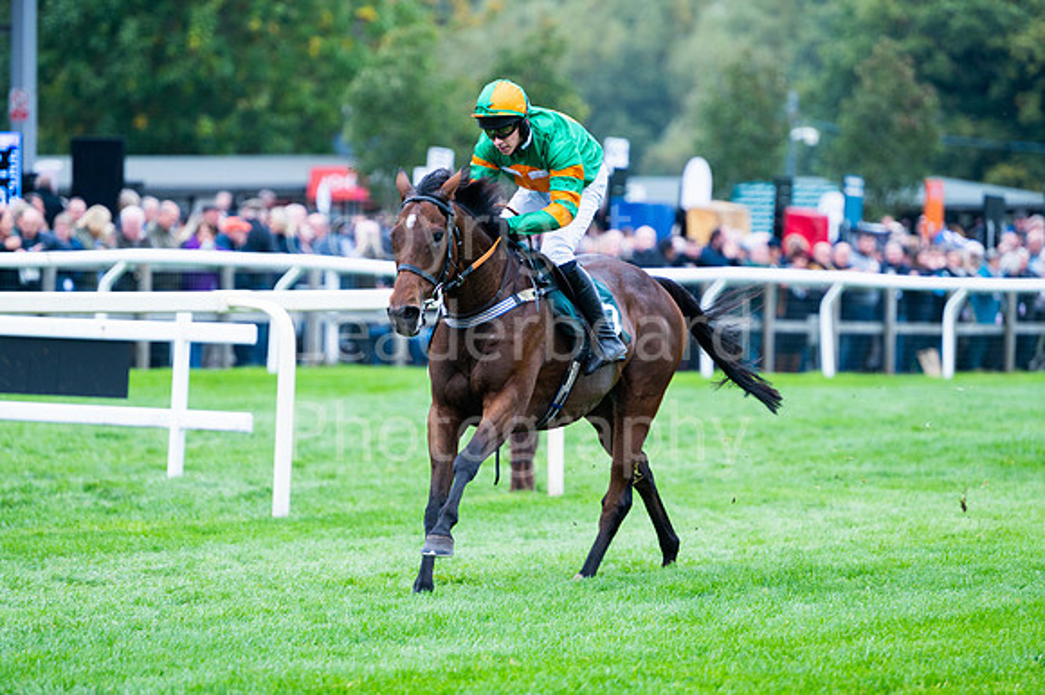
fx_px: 6962
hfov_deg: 8.6
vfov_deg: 5.7
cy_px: 348
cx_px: 522
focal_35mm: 240
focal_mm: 240
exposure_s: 1/1000
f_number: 4
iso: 800
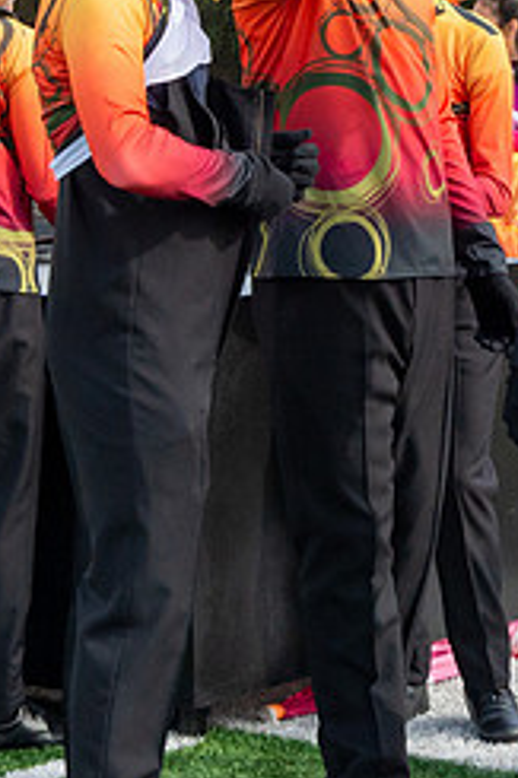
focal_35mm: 156
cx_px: 541
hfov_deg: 8.7
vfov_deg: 13.1
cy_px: 72
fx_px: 3372
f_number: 10
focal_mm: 46
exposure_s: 1/1600
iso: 1600
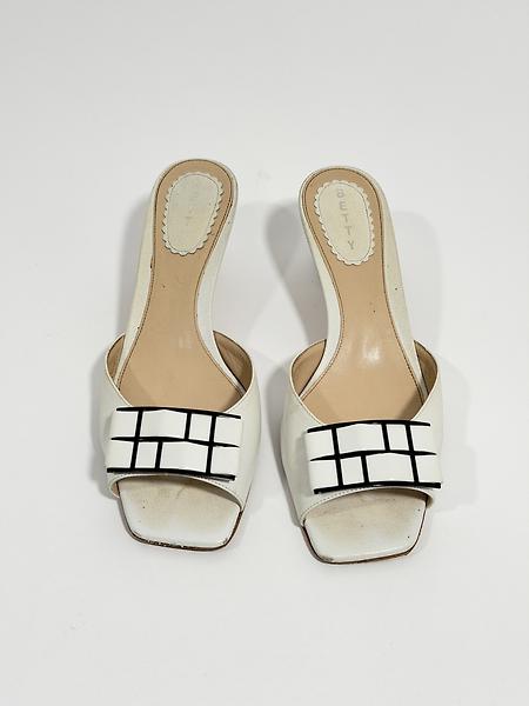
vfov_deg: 39.7
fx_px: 978
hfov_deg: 30.3
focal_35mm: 48
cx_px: 264
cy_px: 353
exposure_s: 1/85
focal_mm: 6.76
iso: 100
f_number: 1.78
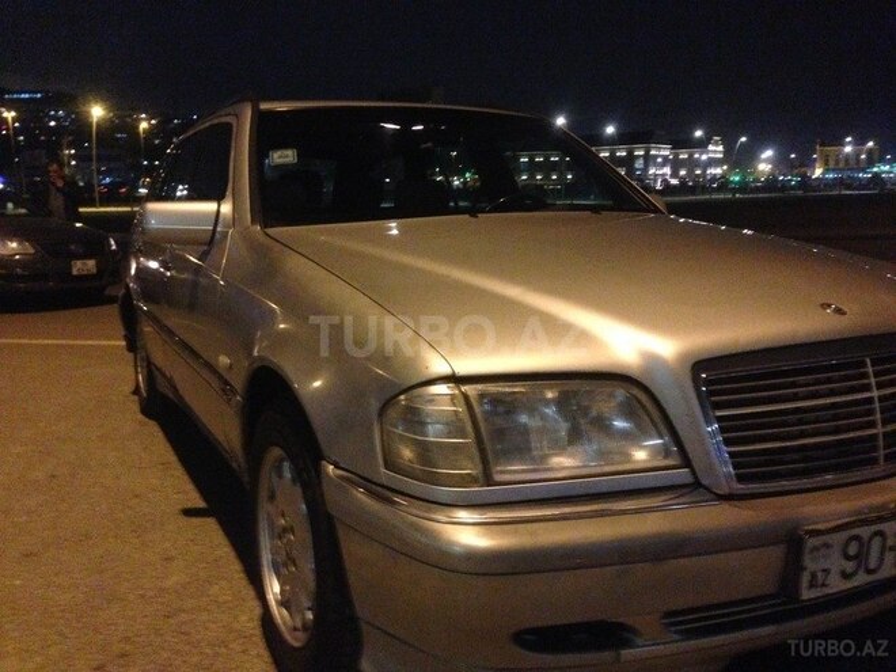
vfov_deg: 42.9
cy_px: 336
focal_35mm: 33
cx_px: 448
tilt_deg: -10.7
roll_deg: -0.7
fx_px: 854
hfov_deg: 55.4
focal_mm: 4.12
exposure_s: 1/17
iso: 800
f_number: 2.4
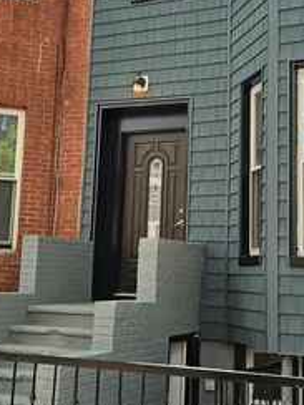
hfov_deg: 23.3
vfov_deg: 30.6
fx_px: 738
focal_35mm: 63
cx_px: 178
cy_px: 147
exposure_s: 1/533
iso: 25
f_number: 1.8
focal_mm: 5.4
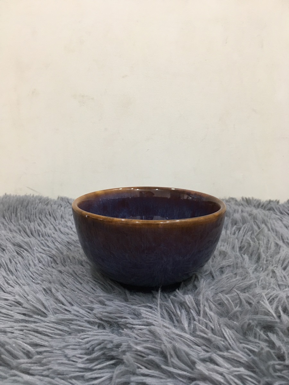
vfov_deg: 61.7
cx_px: 144
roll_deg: -1.3
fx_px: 323
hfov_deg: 48.2
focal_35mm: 29
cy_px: 192
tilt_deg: -11.9
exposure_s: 1/33
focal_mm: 4.15
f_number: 2.2
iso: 125
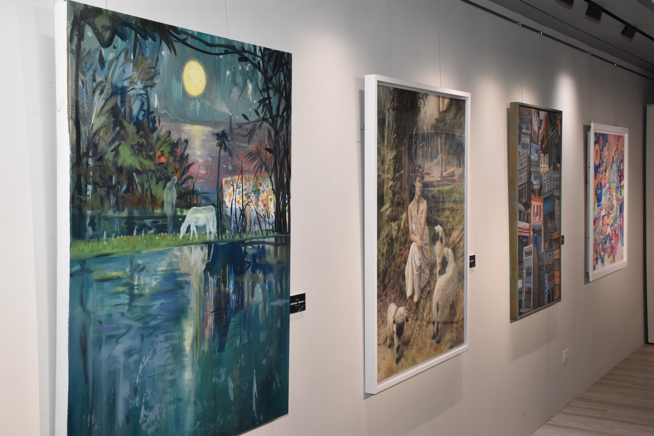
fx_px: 872
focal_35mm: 48
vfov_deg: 28.1
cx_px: 327
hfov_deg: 41.1
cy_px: 218
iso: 1600
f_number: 14
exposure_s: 1/100
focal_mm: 32
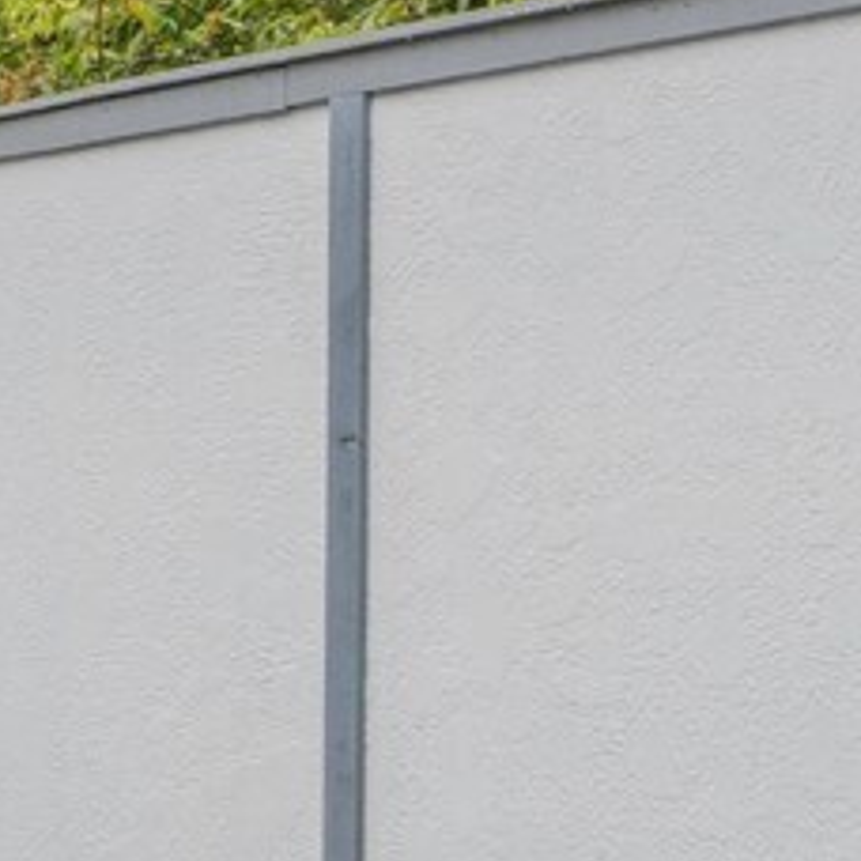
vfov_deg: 18.3
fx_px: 2673
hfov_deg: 16.4
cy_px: 368
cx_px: -493
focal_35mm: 95
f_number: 9
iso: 800
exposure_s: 1/50
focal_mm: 10
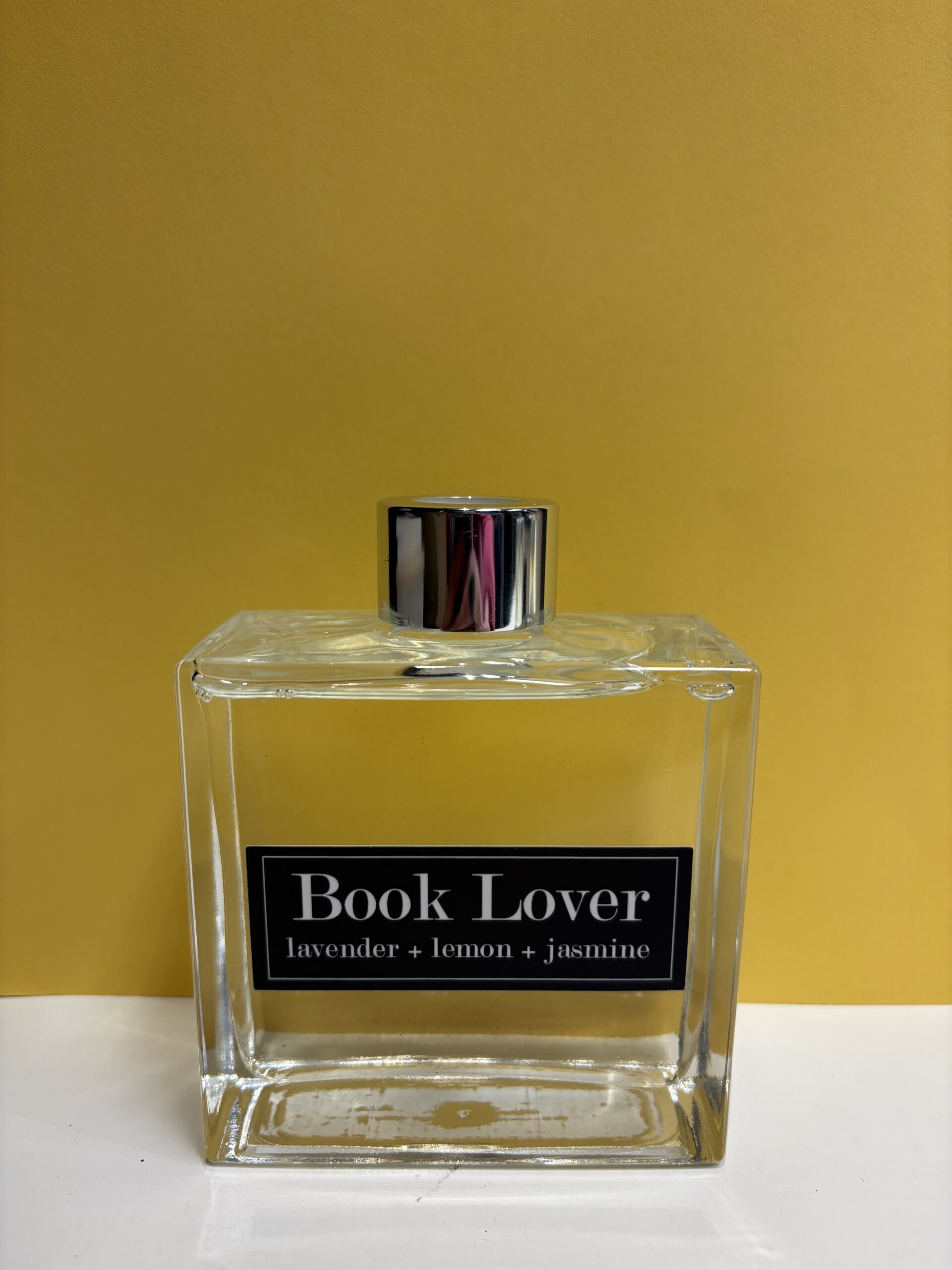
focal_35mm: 26
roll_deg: -0.3
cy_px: 635
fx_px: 953
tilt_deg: -12.5
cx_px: 476
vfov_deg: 67.3
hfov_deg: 53.1
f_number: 1.6
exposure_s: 1/120
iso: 80
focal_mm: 5.96
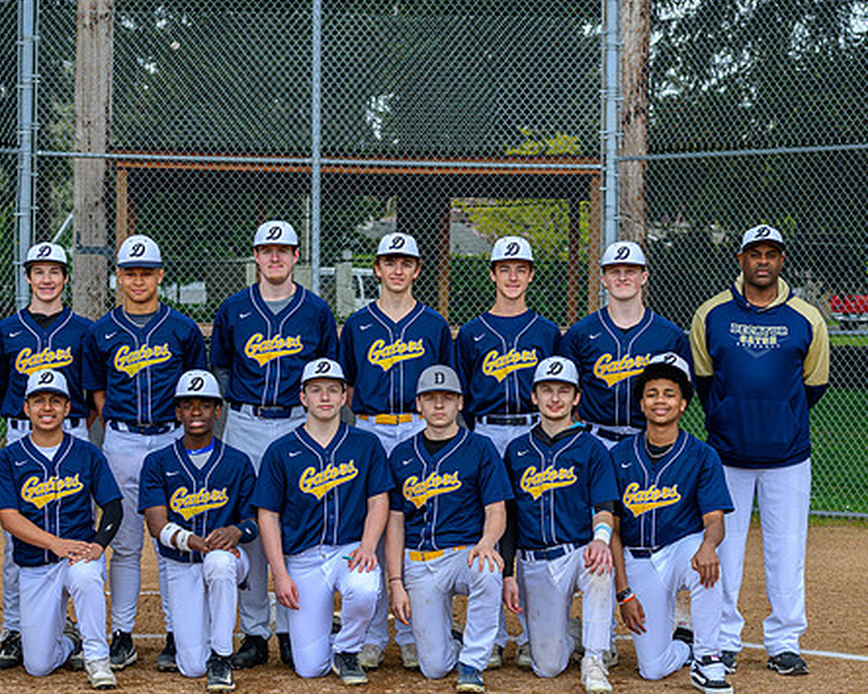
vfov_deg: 15.8
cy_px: 441
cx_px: 406
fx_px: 2491
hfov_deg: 19.8
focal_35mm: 97
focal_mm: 50
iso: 100
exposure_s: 1/320
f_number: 4
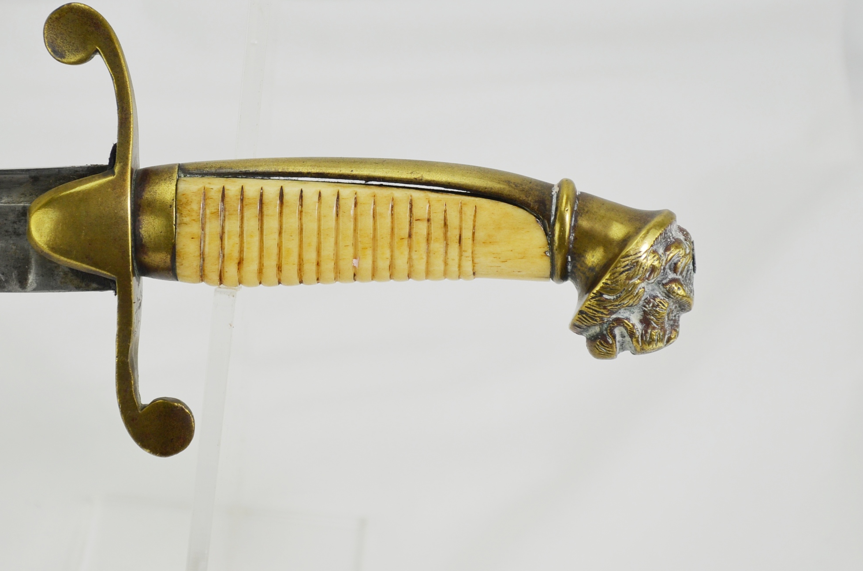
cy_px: 229
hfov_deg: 14.5
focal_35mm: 142
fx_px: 3388
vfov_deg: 9.6
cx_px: 371
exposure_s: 1/250
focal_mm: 75
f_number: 5.3
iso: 400
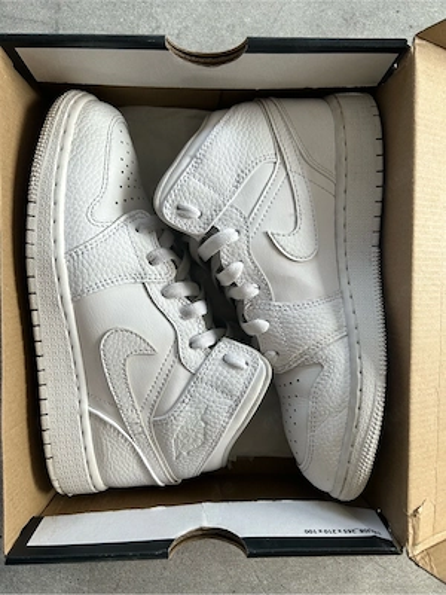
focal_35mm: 26
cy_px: 298
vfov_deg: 67.3
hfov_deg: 53.1
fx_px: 447
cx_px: 223
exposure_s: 1/121
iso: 64
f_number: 1.5
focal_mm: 5.7
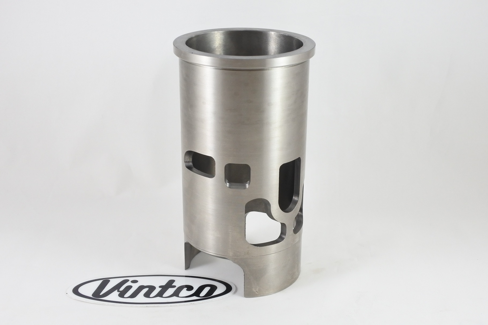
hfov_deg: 49.6
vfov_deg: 34.2
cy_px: 162
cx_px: 244
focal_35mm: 39
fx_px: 529
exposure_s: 1/125
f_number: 4.2
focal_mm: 14.7
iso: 500
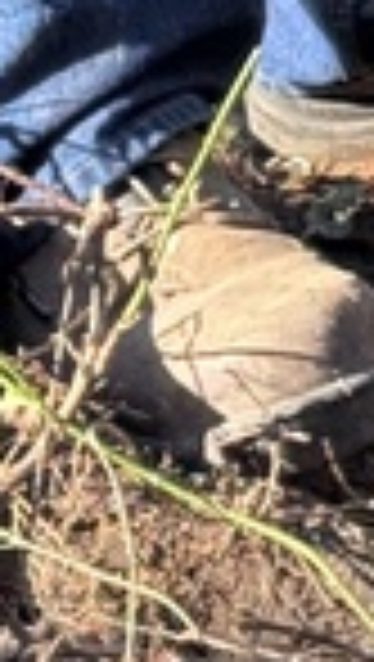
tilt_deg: -7.2
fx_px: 6399
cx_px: 1199
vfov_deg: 5.6
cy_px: -1090
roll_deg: +1.5
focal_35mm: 364
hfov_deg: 3.3
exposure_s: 1/577
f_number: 1.78
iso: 64
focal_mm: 6.76
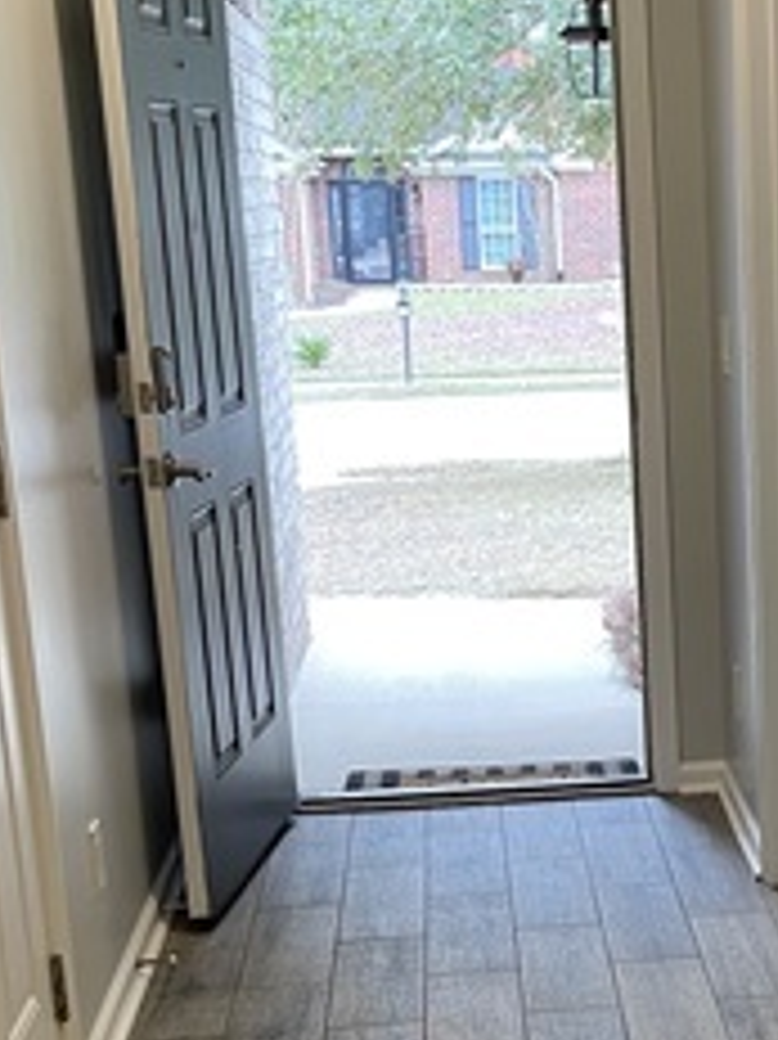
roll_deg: +1.4
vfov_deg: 25.7
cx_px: 805
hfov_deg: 19.0
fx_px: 2250
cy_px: 768
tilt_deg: -15.5
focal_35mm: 75
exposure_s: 1/60
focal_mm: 5.1
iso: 80
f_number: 1.6
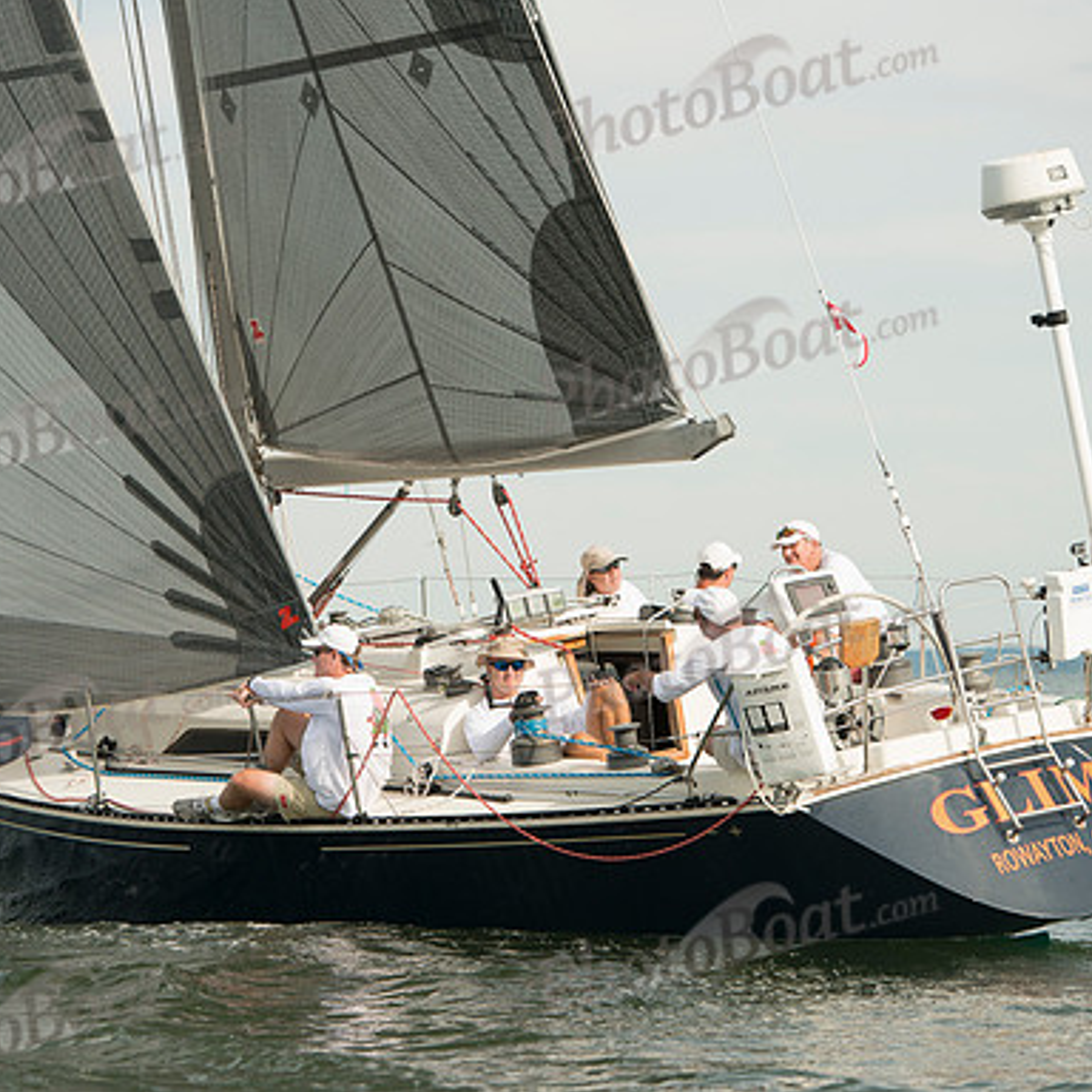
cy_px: 543
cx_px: 356
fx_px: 6424
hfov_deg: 9.7
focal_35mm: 180
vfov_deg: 9.7
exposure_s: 1/1250
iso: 200
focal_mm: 130
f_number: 5.6
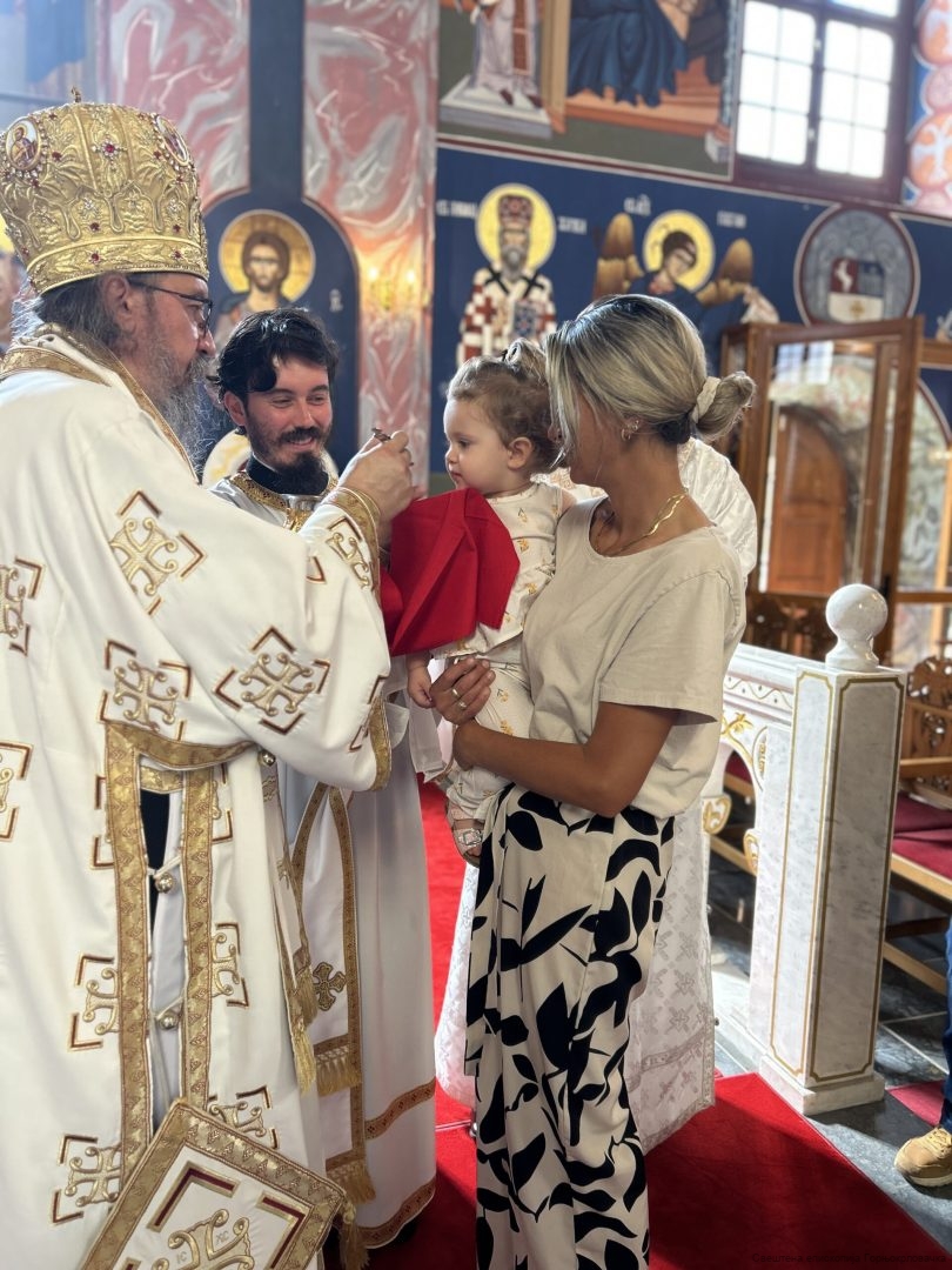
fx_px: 953
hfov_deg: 53.1
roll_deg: -2.1
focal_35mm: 26
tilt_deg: -8.0
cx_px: 476
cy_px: 635
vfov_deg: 67.3
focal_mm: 5.7
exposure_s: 1/50
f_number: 1.5
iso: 80
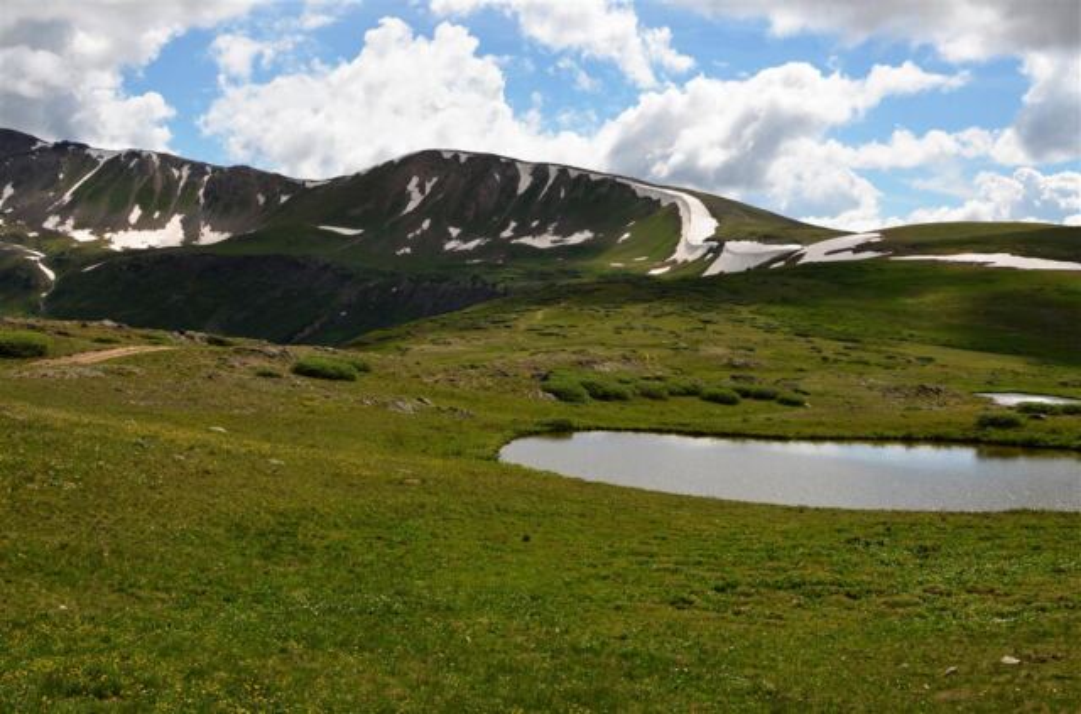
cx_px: 540
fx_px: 1572
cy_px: 357
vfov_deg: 25.6
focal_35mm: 52
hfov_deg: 37.9
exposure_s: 1/320
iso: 100
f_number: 9
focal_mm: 35
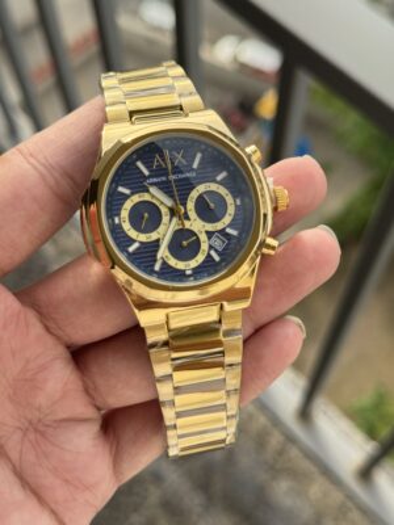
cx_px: 197
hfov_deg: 30.3
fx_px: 728
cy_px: 262
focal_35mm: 48
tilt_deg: -65.6
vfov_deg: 39.7
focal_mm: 6.76
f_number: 1.78
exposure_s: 1/1152
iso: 64
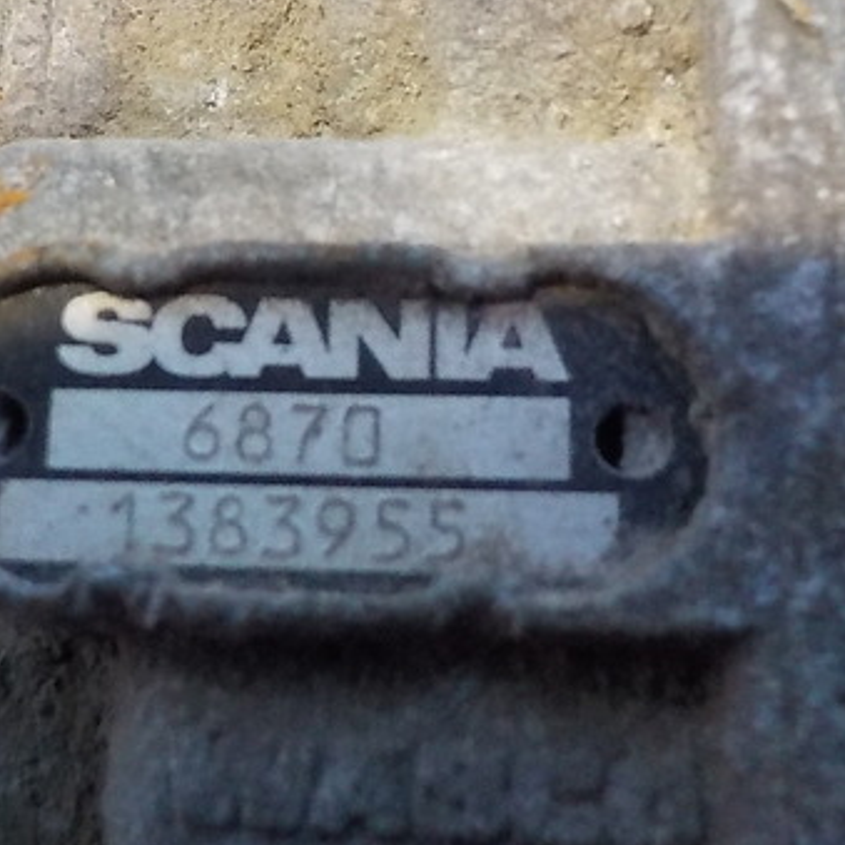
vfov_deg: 34.0
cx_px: 317
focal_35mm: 50
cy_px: 366
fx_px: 1381
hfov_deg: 33.9
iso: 800
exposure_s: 1/40
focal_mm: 4.1
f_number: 3.3
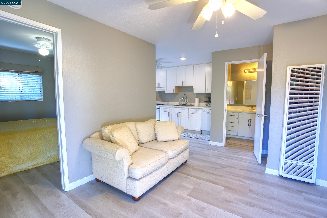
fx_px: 154
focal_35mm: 17
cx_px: 164
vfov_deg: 70.5
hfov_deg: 93.3
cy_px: 109
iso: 160
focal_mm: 17
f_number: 5
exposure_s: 1/10
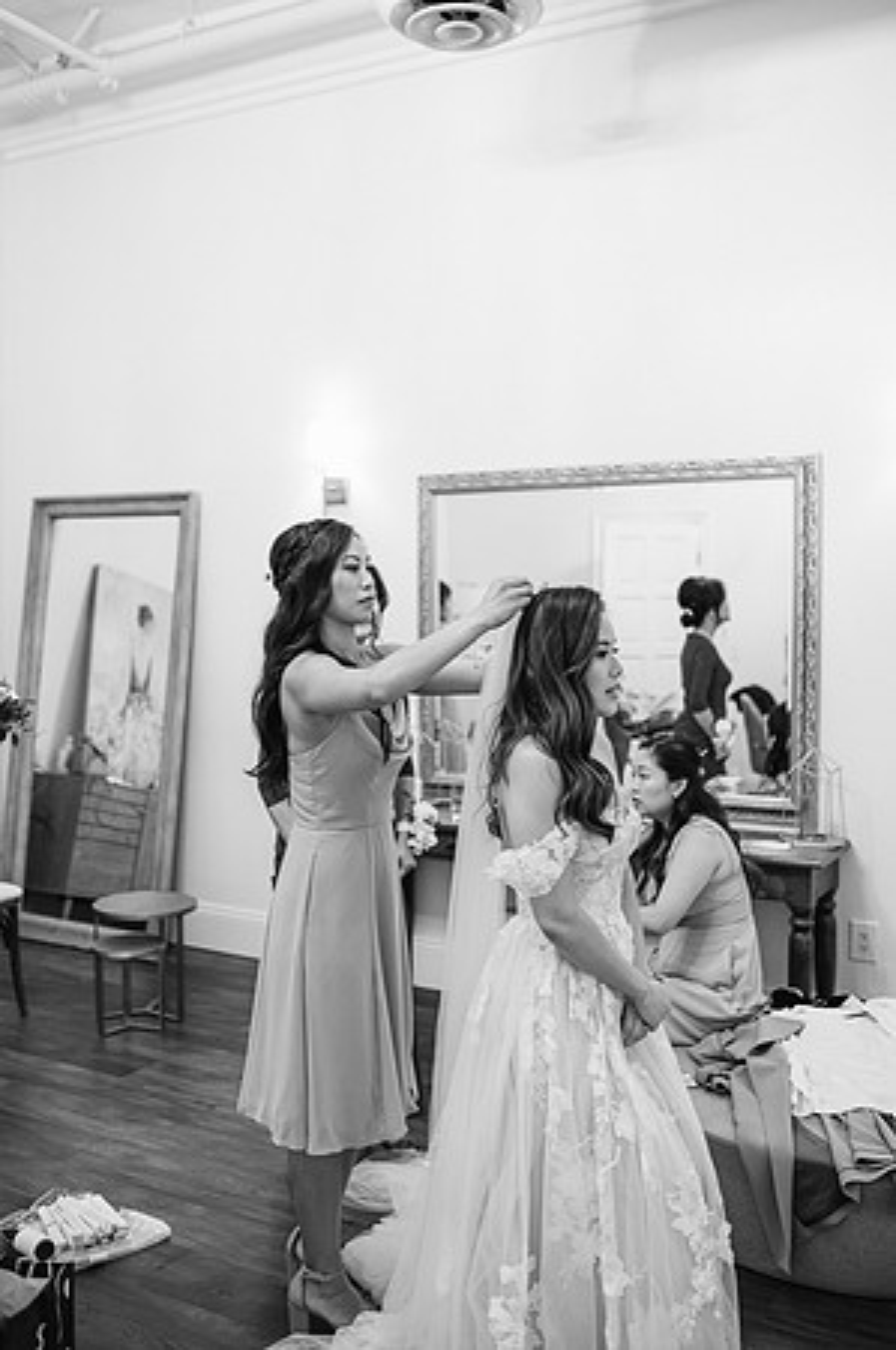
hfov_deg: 37.8
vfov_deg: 54.5
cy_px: 675
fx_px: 1310
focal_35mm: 35
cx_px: 448
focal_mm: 35
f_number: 2.2
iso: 900
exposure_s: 1/125
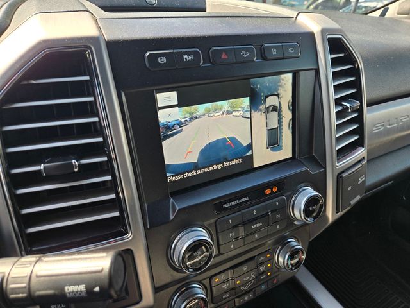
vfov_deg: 58.9
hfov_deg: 73.9
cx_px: 205
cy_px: 154
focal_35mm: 23
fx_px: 272
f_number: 1.8
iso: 64
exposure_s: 1/180
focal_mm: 5.4
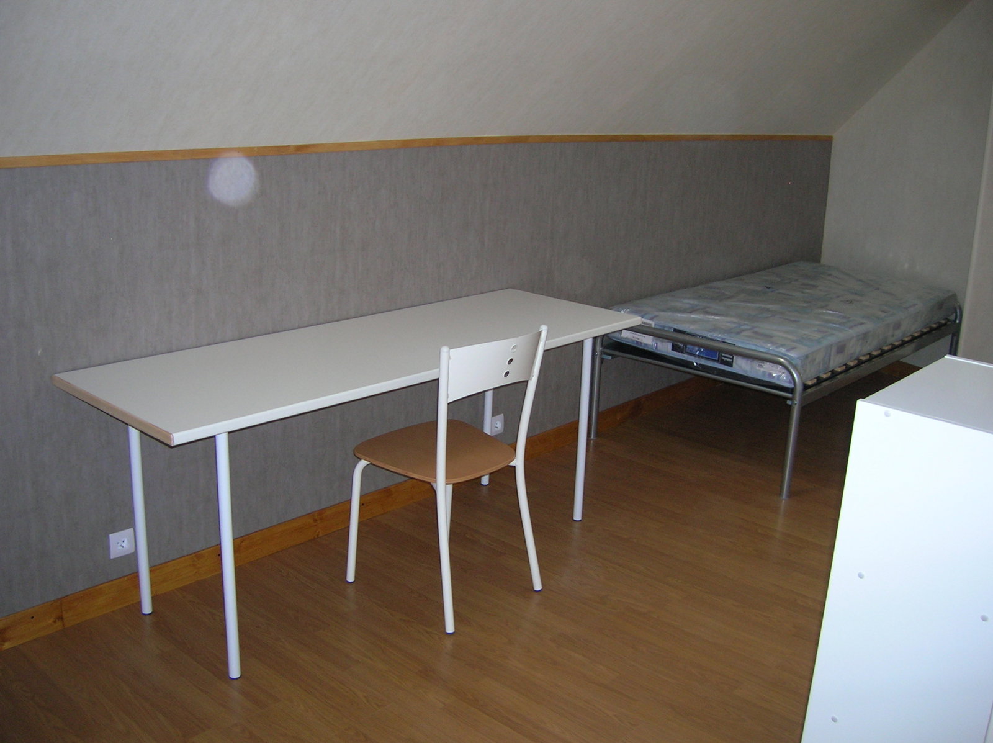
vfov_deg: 41.7
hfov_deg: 54.0
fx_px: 974
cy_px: 372
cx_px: 496
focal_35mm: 34
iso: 87
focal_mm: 5.7
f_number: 2.9
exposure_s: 1/60.1
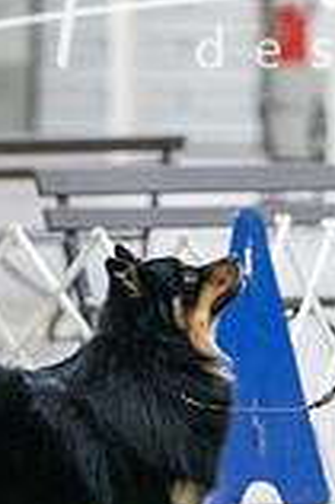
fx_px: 6365
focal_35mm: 455
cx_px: 93
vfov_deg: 4.5
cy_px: 148
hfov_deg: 3.0
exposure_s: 1/200
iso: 6400
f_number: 2.8
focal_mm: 124
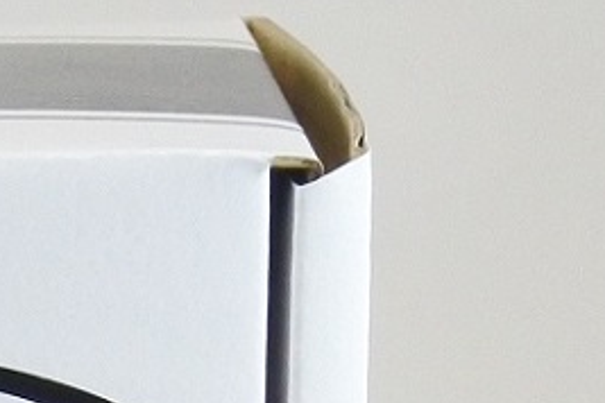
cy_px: 1329
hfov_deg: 4.4
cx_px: -841
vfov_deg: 3.0
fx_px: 7629
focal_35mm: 454
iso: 800
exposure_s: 1/125
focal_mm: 24.4
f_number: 5.3
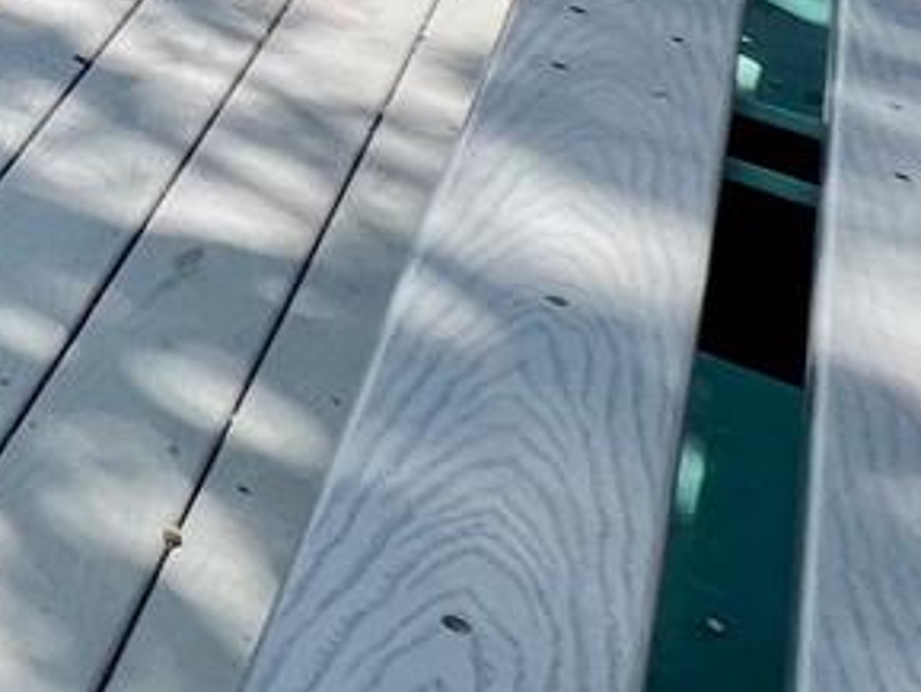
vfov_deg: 15.8
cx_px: -1195
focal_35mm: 72
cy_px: -711
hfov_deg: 15.9
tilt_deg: -7.4
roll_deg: -0.9
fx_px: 1916
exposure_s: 1/335
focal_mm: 1.57
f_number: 1.8
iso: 32
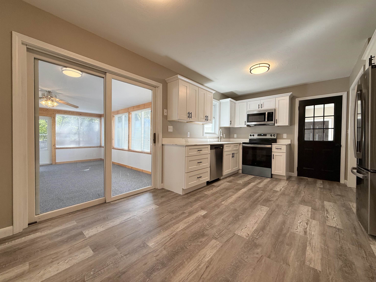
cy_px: 141
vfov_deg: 85.7
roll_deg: -0.8
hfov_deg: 102.1
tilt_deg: -1.5
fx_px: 152
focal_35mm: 14
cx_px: 188
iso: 125
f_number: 2.2
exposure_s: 1/120
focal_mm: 2.22
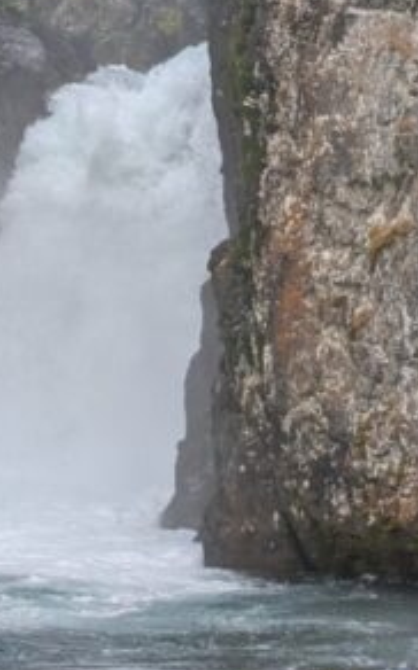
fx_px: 2502
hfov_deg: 9.5
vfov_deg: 15.3
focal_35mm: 137
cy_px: 264
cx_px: 96
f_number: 1.68
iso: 33
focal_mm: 6.9
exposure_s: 1/256
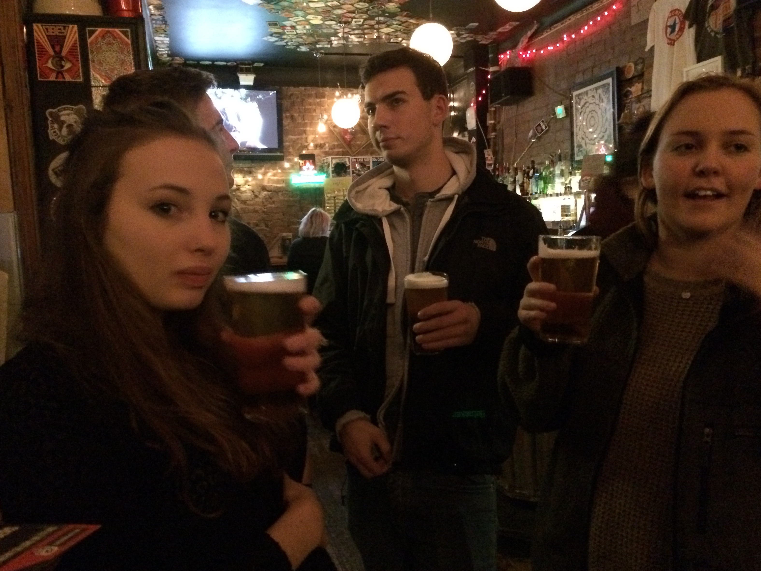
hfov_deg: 60.0
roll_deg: +2.8
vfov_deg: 46.8
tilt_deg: -5.9
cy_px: 295
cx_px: 378
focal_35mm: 30
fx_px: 659
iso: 2000
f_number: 2.2
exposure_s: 1/15
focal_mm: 4.15
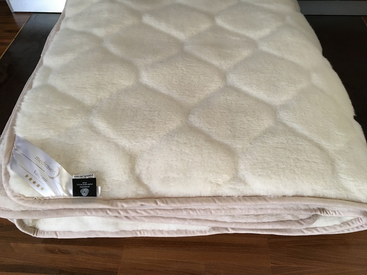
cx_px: 184
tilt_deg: -51.5
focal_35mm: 29
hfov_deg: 61.7
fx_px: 307
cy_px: 138
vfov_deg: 48.2
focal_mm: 4.15
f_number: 2.2
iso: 125
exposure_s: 1/33
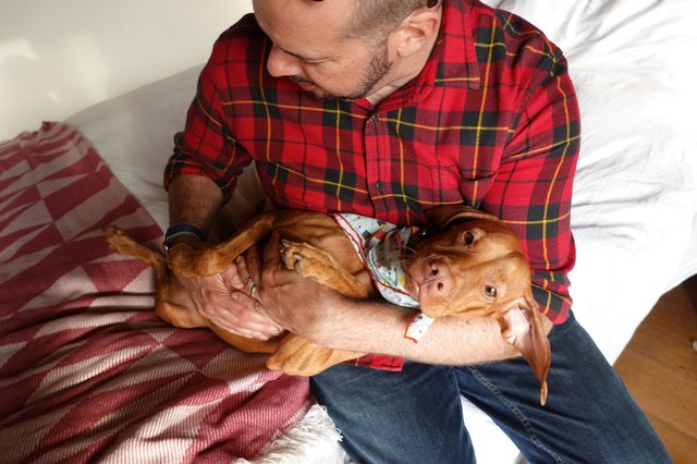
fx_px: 464
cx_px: 348
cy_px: 232
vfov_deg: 53.1
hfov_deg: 73.8
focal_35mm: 24
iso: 400
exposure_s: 1/100
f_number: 2.8
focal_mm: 9
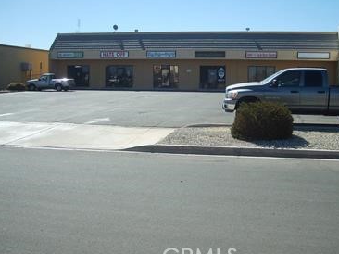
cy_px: 114
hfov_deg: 43.8
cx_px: 189
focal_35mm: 43
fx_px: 421
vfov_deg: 33.5
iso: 50
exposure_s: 1/250
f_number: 7.1
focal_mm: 5.8
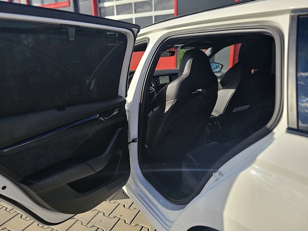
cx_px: 154
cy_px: 116
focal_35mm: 23
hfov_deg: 73.9
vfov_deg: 58.9
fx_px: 205
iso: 10
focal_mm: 6.3
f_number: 1.7
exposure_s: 1/418
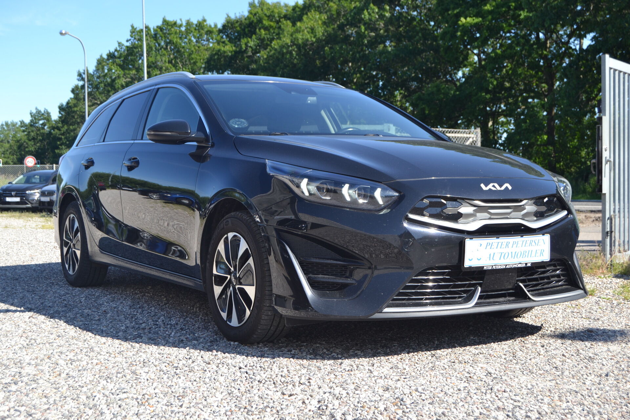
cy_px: 210
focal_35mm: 48
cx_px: 315
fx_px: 840
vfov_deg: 28.1
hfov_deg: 41.1
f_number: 7.1
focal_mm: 32
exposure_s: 1/200
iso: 100
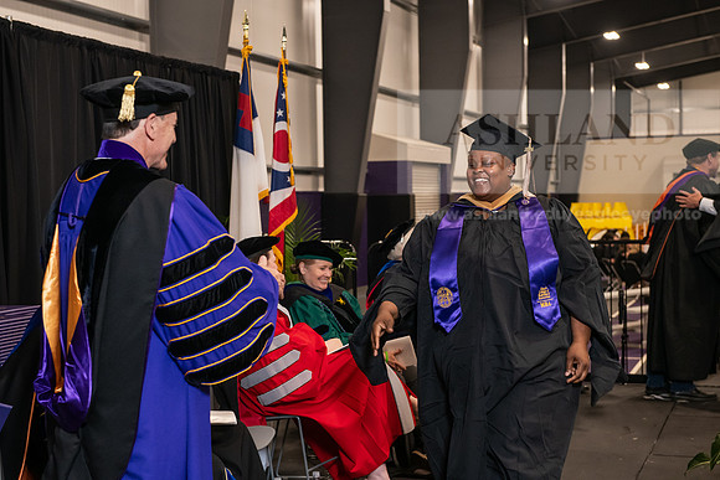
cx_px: 360
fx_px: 1240
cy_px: 240
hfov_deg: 32.4
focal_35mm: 62
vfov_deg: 21.9
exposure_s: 1/125
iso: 2000
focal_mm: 62
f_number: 5
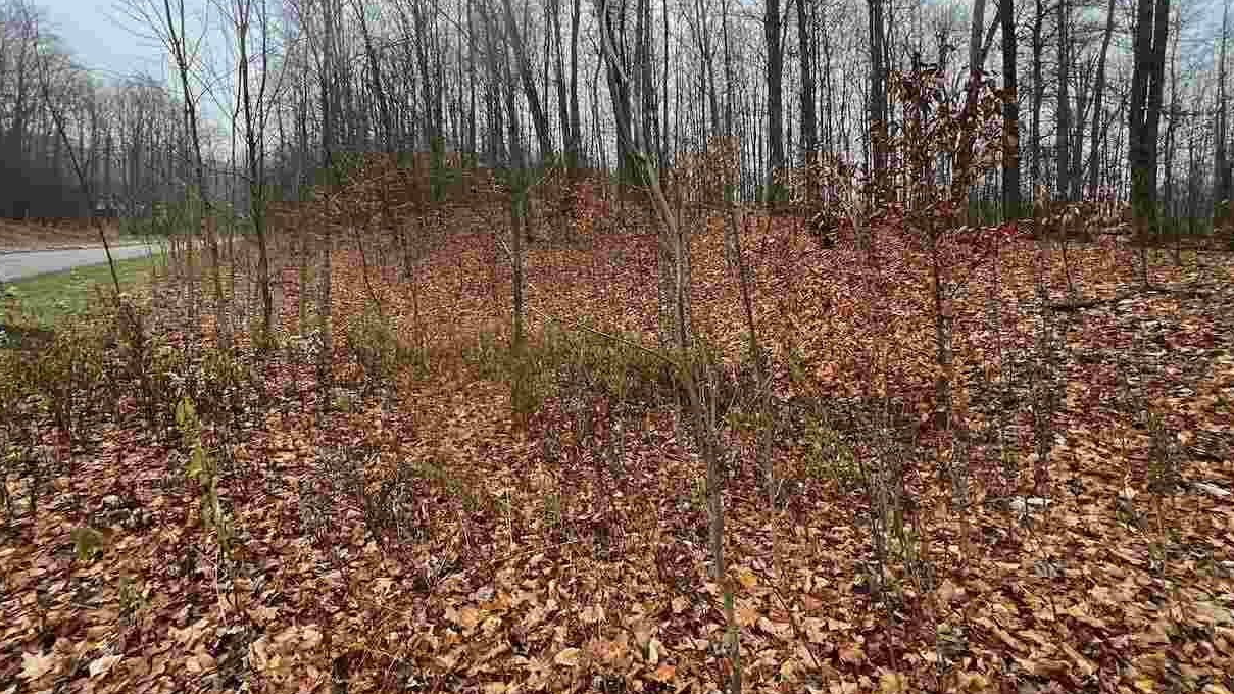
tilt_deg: -0.4
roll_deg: +1.3
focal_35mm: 15
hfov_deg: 103.0
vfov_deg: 69.9
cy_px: 283
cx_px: 609
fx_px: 491
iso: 250
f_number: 1.8
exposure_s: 1/99
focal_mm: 1.57
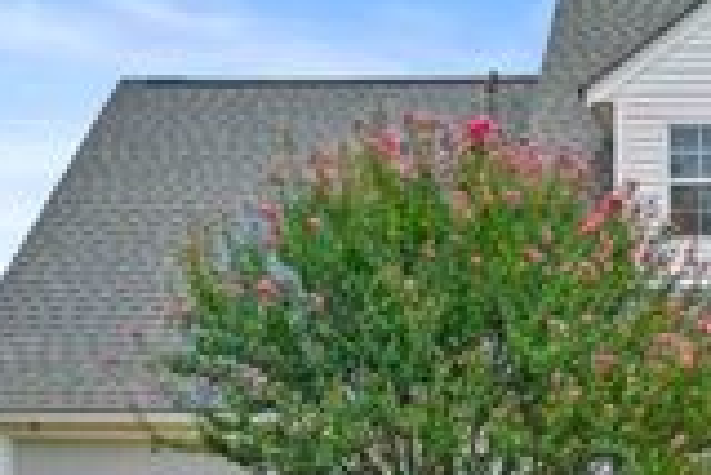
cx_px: 800
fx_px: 1483
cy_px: 362
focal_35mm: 75
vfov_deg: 18.1
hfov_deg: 24.9
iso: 800
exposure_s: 1/80
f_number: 11
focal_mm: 15.9
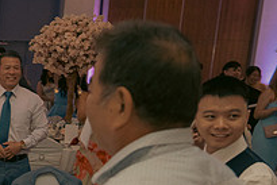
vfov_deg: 19.6
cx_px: -89
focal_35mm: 68
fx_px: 524
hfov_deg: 25.3
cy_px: 172
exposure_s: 1/160
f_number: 3.5
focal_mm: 24
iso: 2500
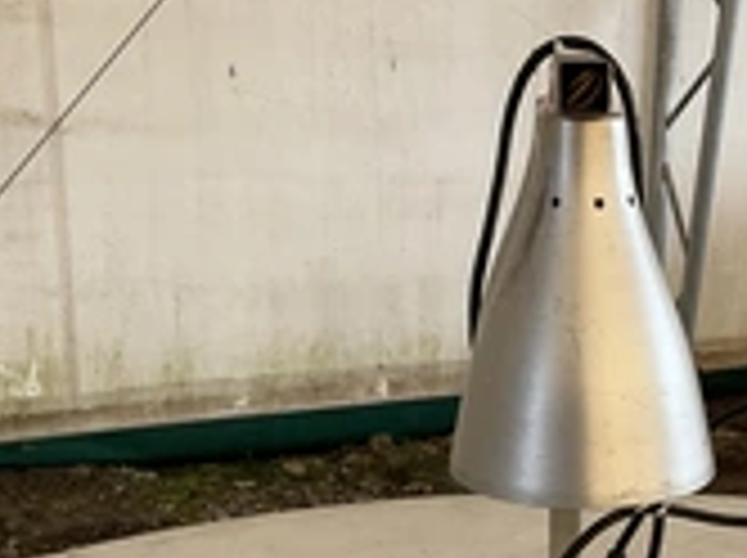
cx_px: 616
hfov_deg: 27.2
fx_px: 1508
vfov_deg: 20.2
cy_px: 572
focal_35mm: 70
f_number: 1.8
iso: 16
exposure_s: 1/133
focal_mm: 3
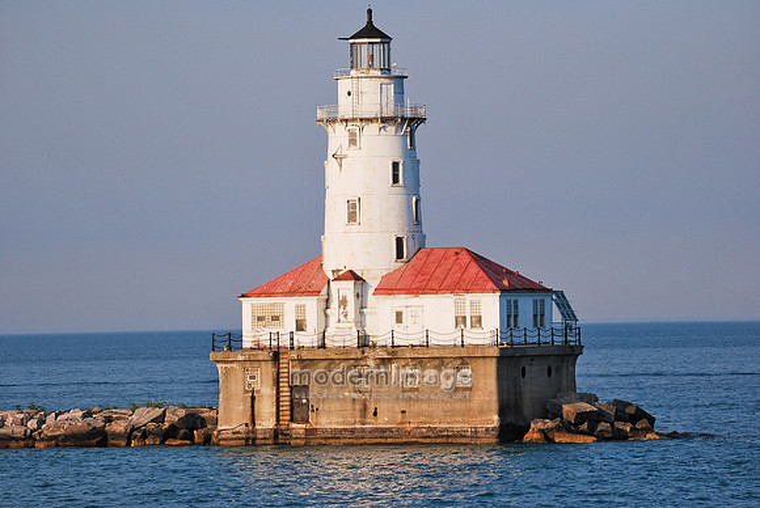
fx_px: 4596
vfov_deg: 6.3
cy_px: 254
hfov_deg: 9.5
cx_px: 380
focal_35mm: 218
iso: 200
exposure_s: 1/1600
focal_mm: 145
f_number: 5
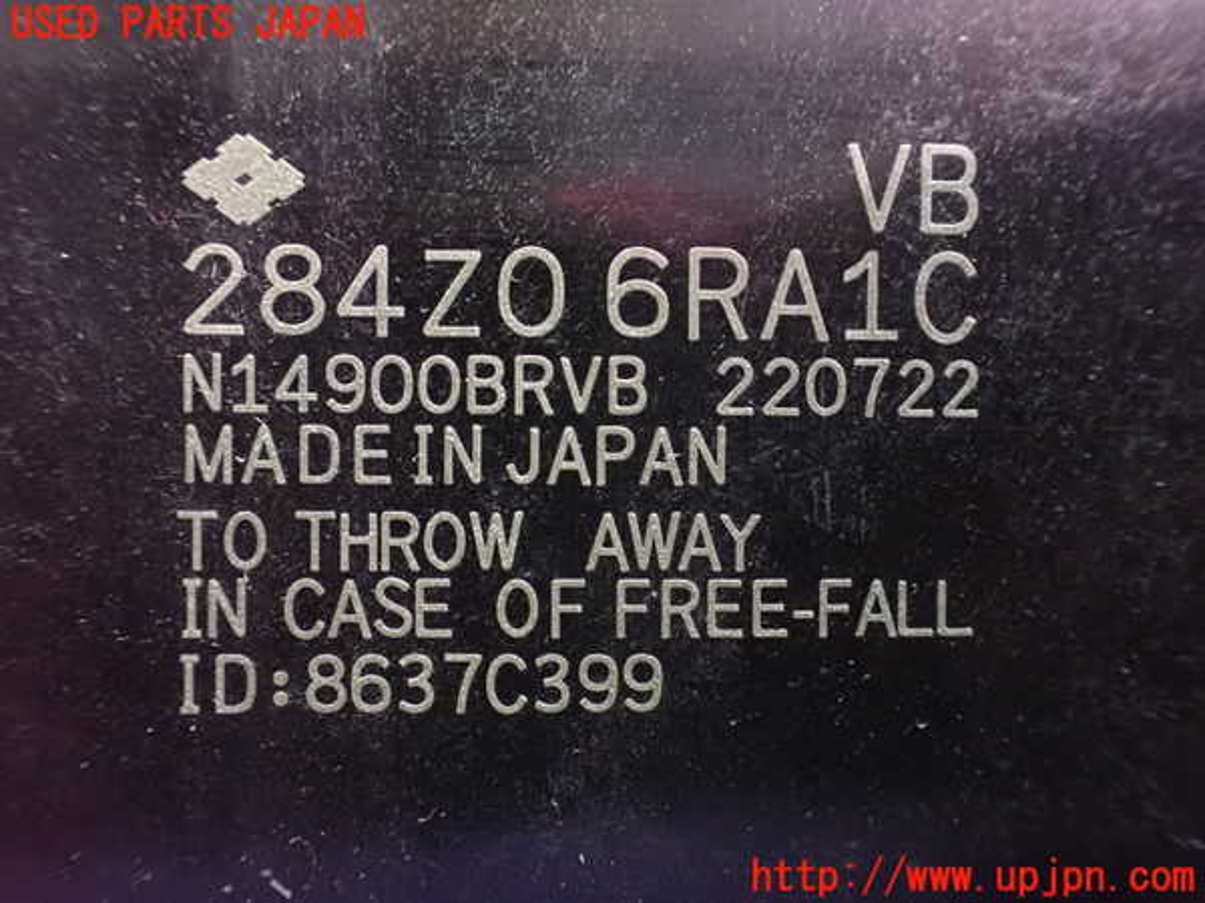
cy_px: 452
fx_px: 1044
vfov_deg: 46.8
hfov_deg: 60.0
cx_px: 602
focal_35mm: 30
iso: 1600
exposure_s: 1/30
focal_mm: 5.4
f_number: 2.3
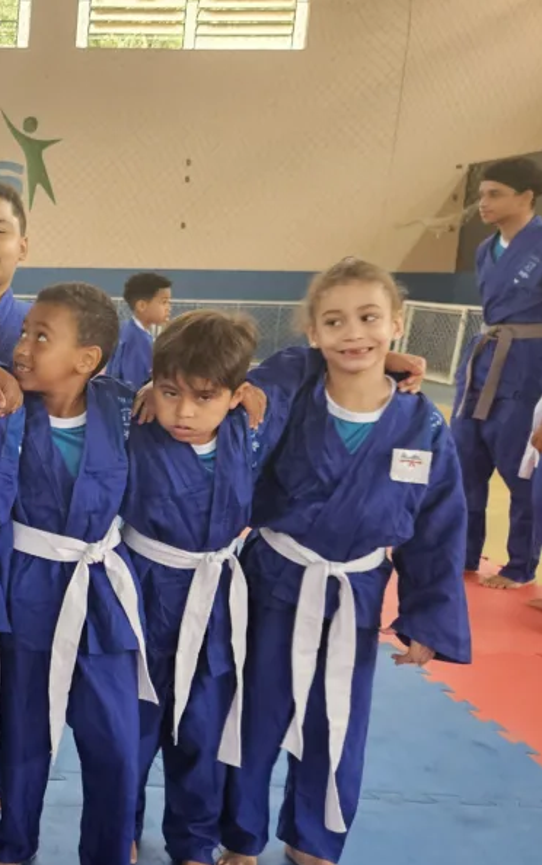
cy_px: 449
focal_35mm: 42
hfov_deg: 25.9
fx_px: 991
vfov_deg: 47.2
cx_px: -173
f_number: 1.8
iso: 320
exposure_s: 1/120
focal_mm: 5.4
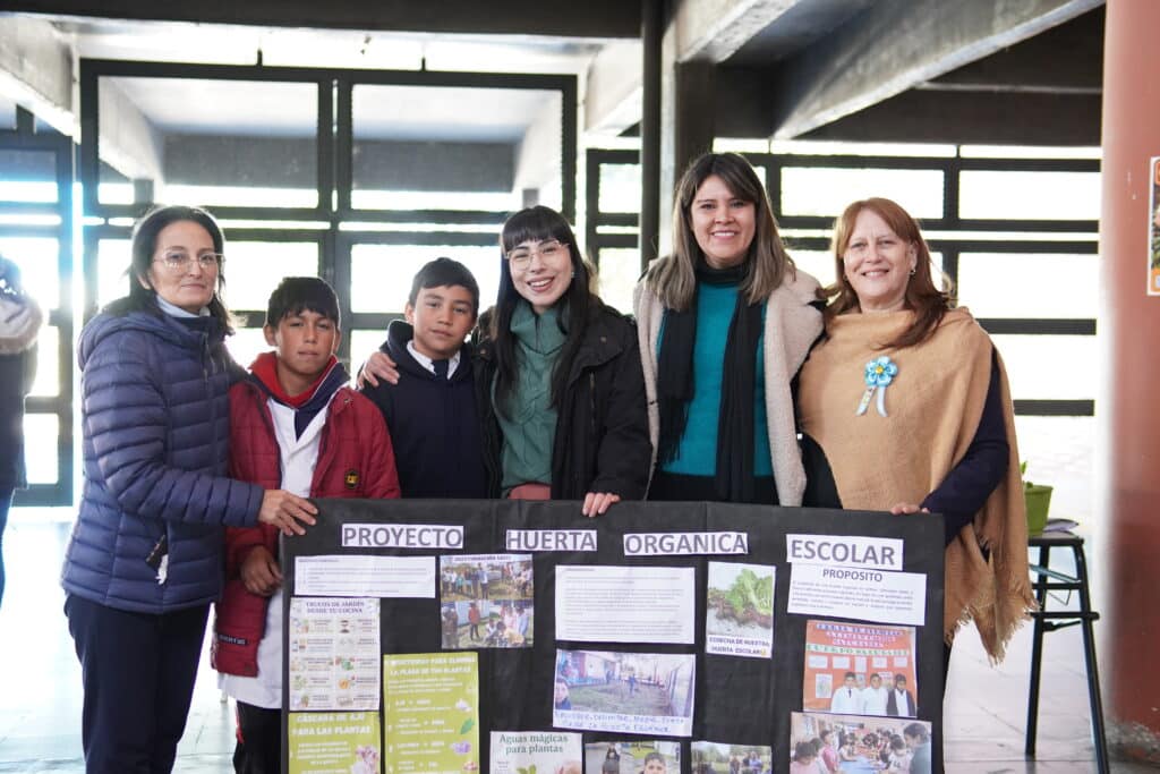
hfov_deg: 40.0
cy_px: 387
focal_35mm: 50
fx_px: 1595
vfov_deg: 27.3
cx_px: 580
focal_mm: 33
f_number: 2.2
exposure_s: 1/100
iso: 1250
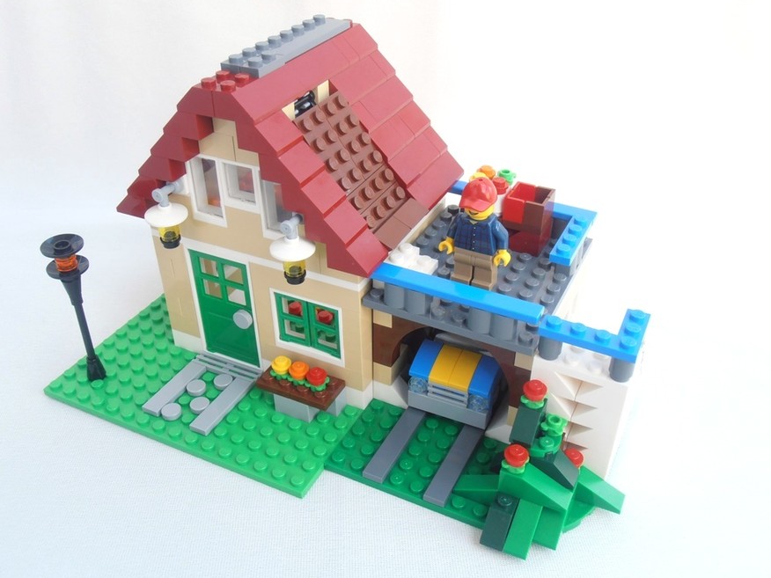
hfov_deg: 49.0
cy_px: 286
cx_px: 382
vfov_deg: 37.7
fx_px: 846
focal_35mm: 38
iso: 80
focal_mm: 6.61
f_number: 3.9
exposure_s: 1/40
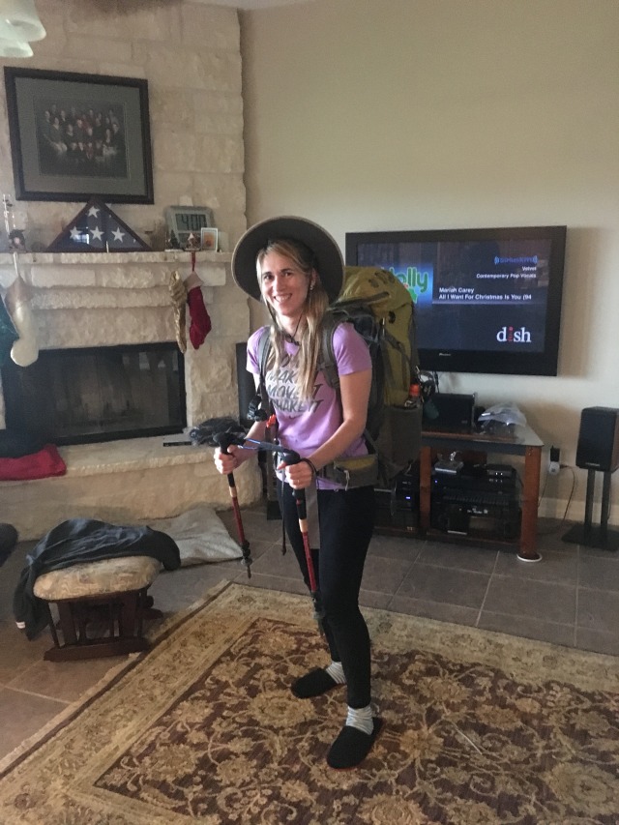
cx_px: 310
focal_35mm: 29
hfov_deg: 48.2
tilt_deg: -11.5
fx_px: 691
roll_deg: +0.9
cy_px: 412
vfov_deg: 61.7
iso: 800
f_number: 2.2
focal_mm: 4.15
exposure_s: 1/15
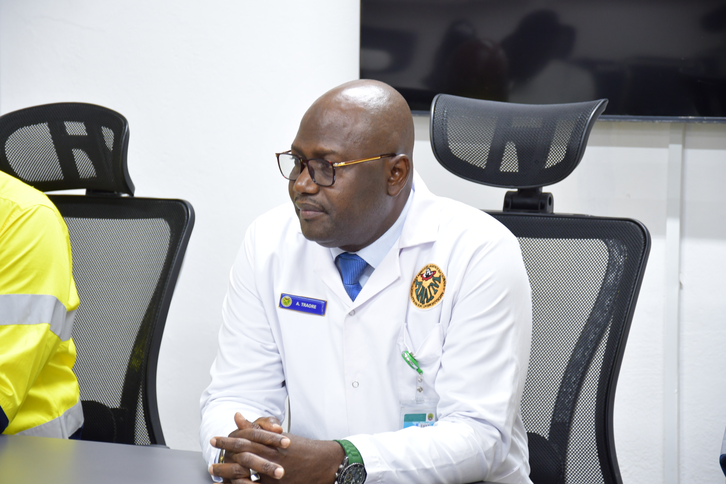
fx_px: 2722
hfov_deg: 15.2
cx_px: 363
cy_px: 242
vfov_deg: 10.2
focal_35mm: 135
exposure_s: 1/30
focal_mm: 90
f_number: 5.3
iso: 1000
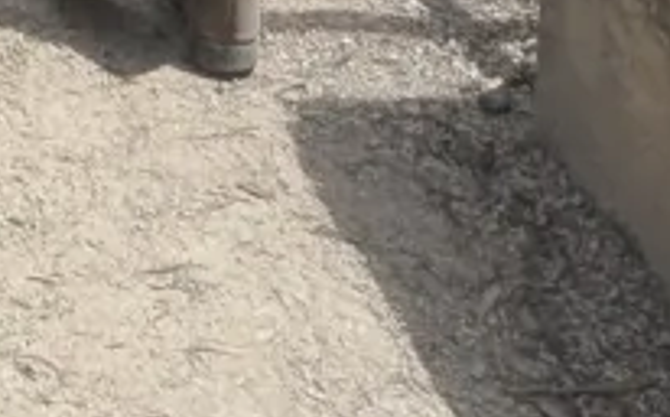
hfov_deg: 17.6
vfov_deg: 8.3
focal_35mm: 107
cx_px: -322
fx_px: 1951
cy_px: -1127
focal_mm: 1.95
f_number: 2.2
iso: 48
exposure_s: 1/1562
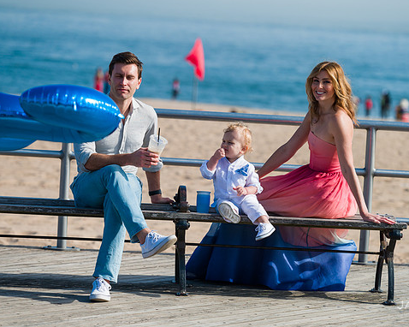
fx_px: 1996
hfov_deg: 11.7
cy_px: 163
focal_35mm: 165
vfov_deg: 9.4
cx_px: 231
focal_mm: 145
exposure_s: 1/3200
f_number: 4
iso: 200
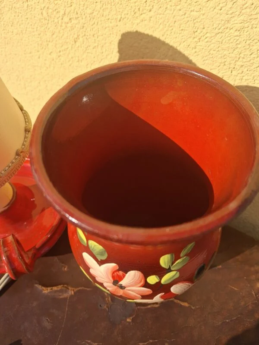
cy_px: 172
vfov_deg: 69.4
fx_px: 249
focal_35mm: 25
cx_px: 130
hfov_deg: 54.9
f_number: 1.8
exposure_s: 1/1531
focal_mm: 4.69
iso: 25
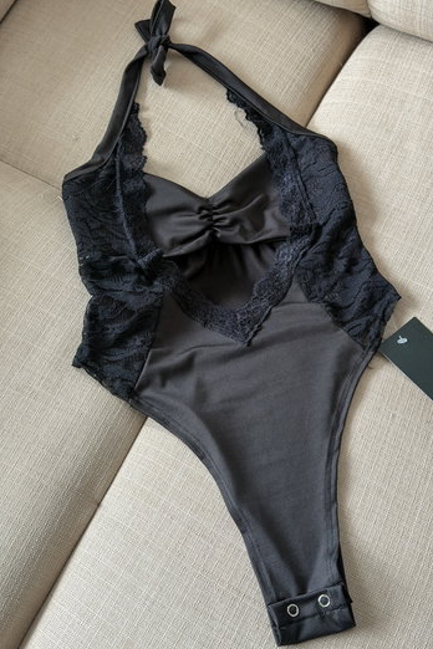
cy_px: 324
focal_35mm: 51
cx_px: 243
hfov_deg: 26.5
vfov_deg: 38.9
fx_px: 920
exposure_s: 1/55
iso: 250
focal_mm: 6.76
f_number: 1.8
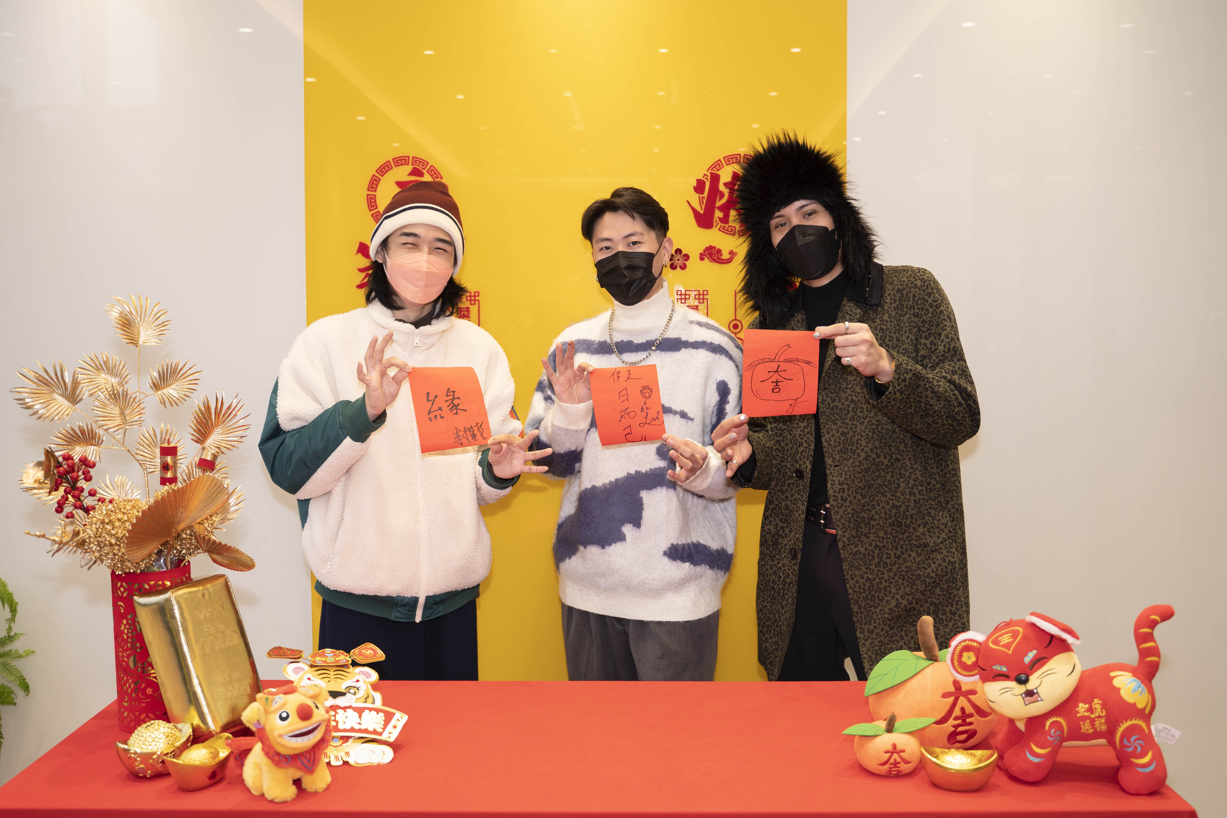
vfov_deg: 40.0
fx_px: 1125
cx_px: 614
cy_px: 409
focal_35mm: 33
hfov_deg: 57.2
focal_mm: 33
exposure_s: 1/200
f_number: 2.8
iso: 400
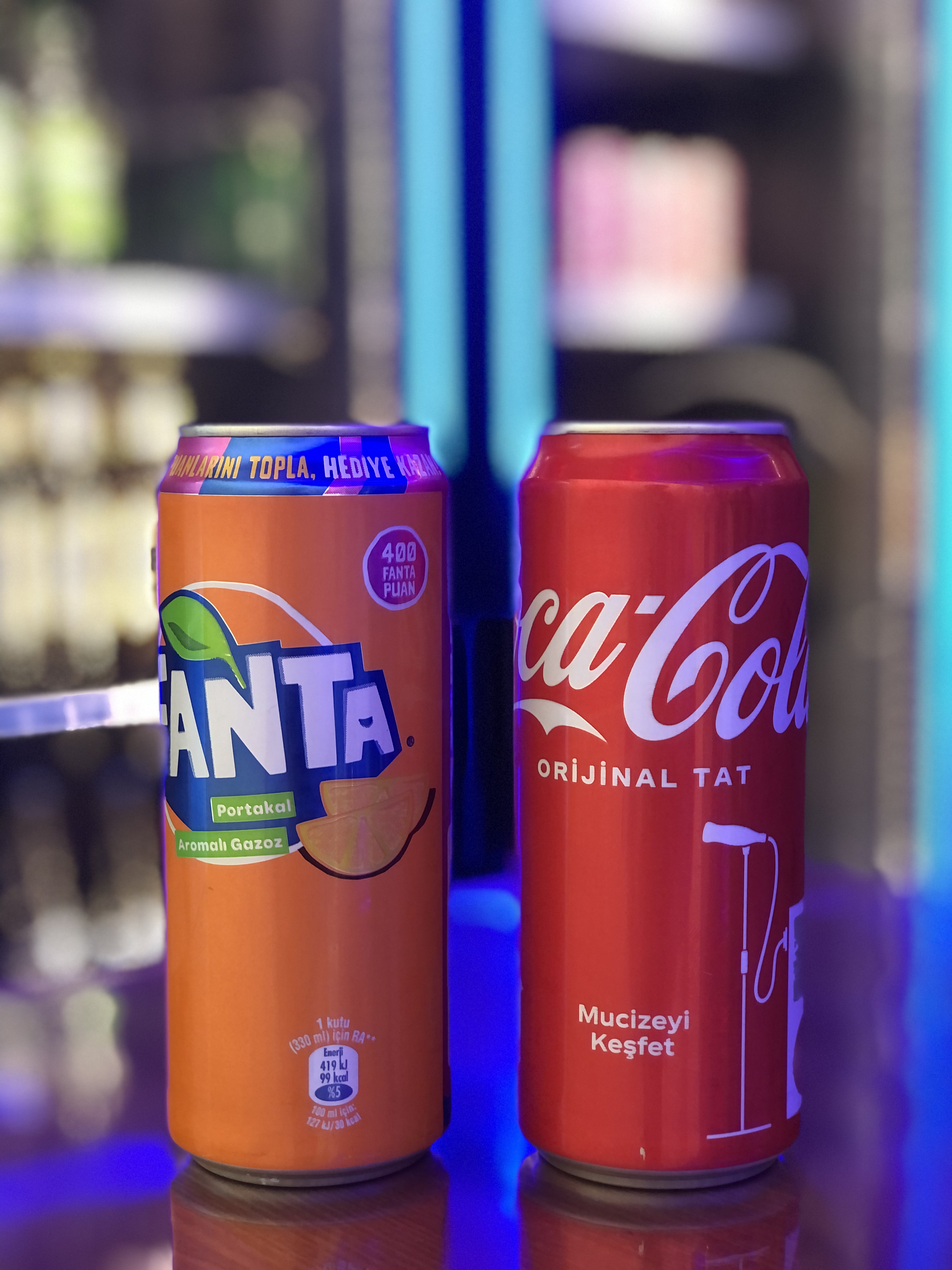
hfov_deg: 25.7
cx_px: 476
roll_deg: -0.1
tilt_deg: -5.1
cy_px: 635
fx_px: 2090
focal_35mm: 57
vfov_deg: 33.8
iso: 160
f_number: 2.8
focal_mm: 6.6
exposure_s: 1/33
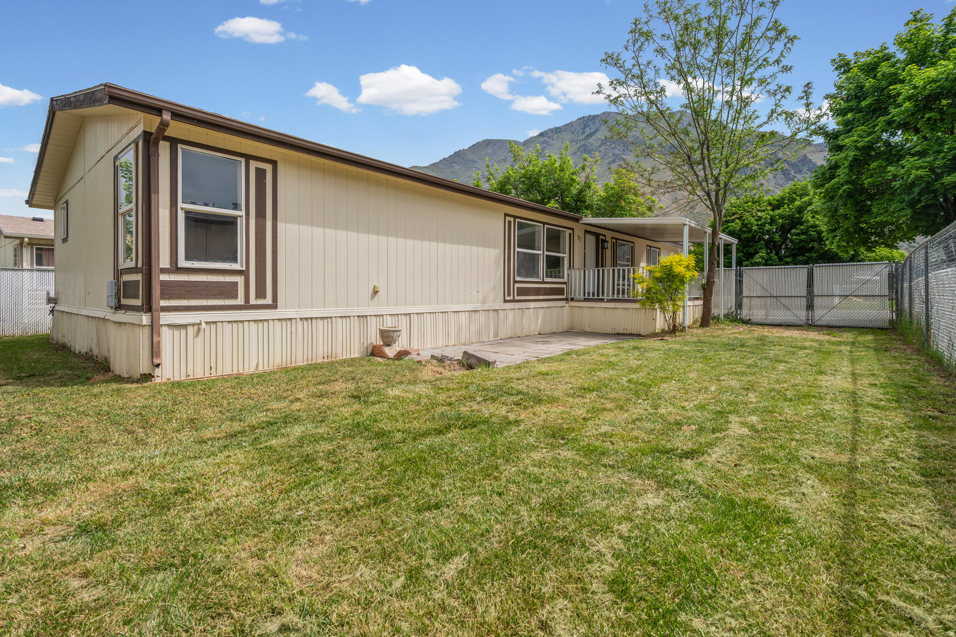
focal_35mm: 16
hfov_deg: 96.7
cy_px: 318
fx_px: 425
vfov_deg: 73.7
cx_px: 478
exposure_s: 1/200
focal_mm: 16
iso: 250
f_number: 9
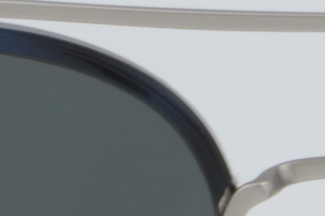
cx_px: 387
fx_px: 5194
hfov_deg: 3.6
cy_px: 308
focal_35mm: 575
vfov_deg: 2.4
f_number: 32
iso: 100
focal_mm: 55
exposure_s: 1/4
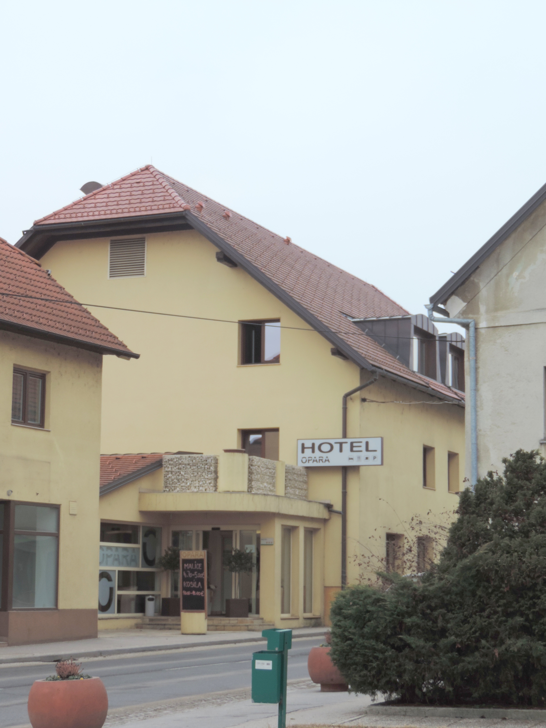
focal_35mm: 75
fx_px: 1577
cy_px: 364
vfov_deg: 26.0
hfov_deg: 19.6
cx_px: 273
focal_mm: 13.3
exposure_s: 1/250
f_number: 3.9
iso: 80
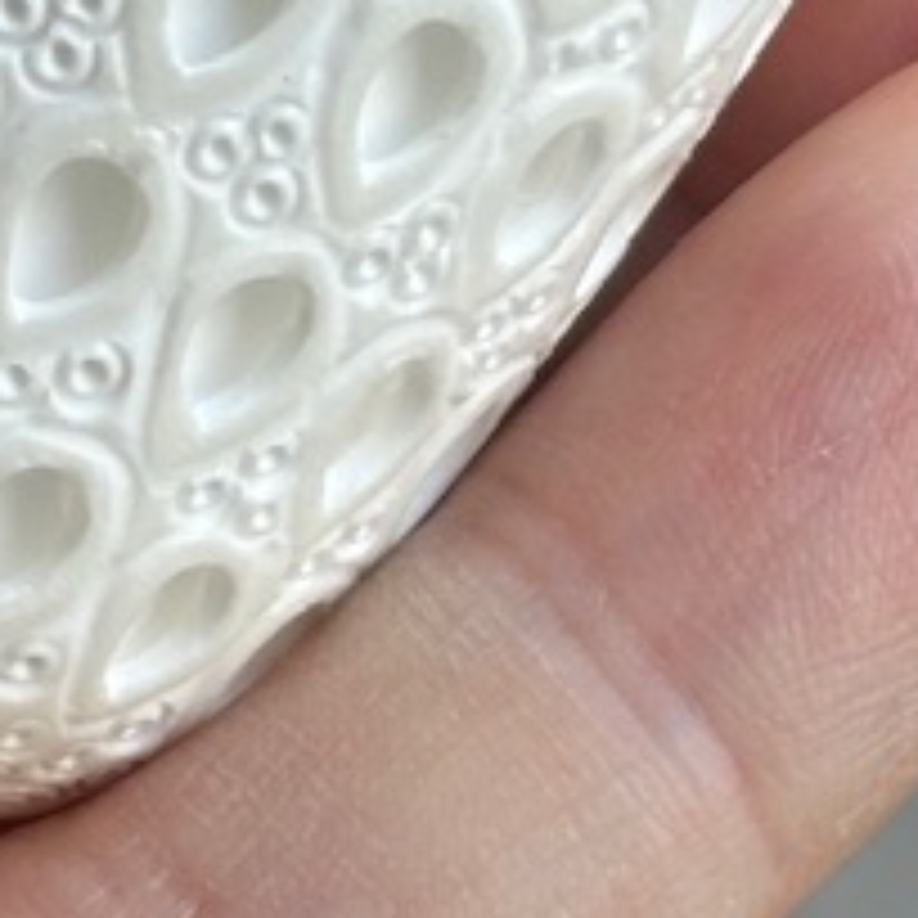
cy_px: -324
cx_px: -868
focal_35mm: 266
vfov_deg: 6.5
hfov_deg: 6.4
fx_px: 7981
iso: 50
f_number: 1.78
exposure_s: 1/159
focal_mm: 6.86
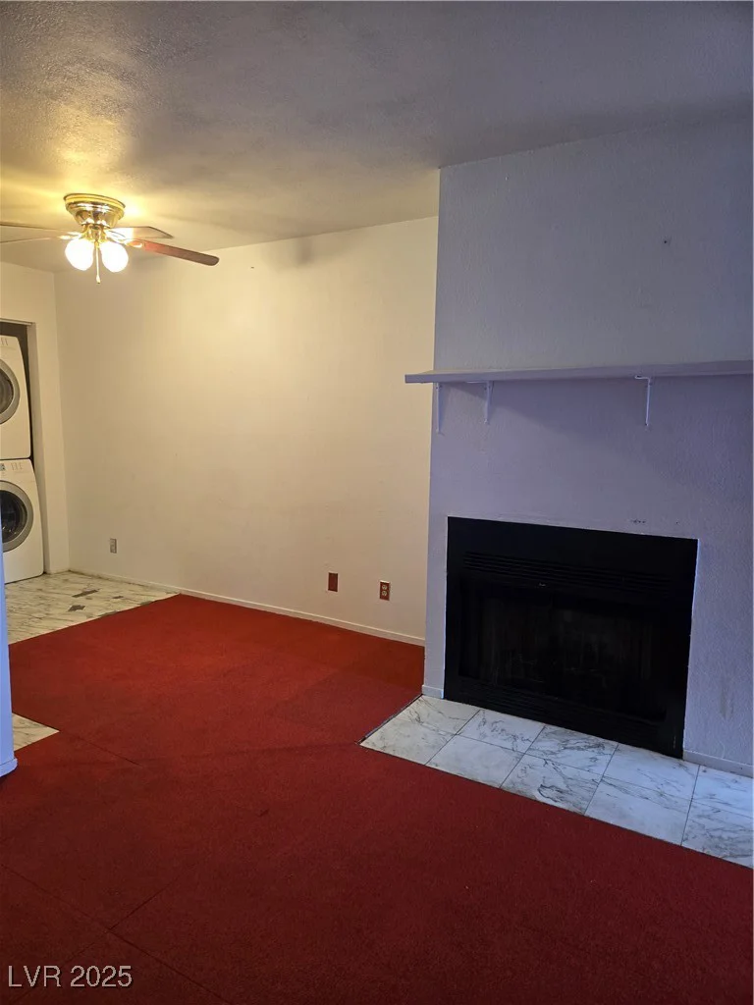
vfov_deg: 73.9
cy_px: 502
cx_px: 377
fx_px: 668
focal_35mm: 23
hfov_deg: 58.9
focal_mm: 5.4
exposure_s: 1/120
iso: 160
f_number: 1.8
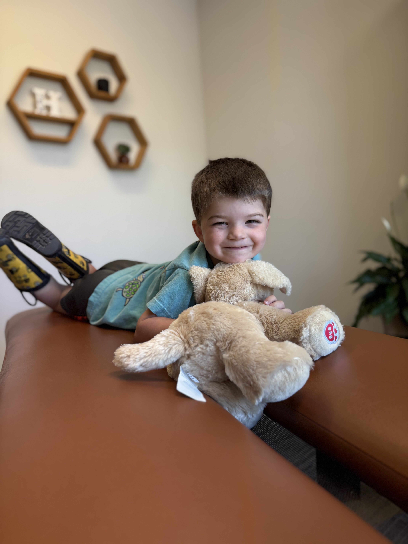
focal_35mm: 24
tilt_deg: -4.1
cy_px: 272
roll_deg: +3.1
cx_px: 204
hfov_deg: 56.8
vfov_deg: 71.6
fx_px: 377
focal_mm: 6.76
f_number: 1.78
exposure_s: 1/120
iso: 125
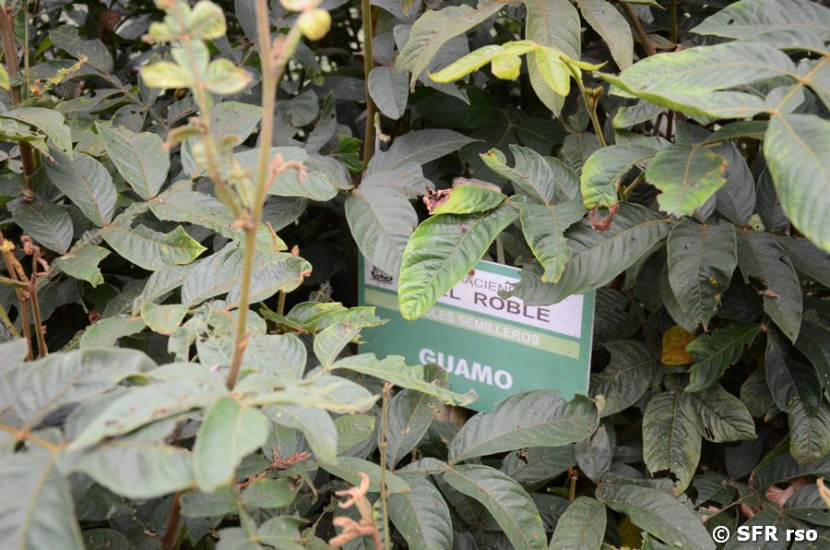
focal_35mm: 48
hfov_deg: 41.2
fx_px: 1104
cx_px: 415
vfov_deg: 27.9
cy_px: 275
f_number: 5.6
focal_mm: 32
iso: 800
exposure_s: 1/125
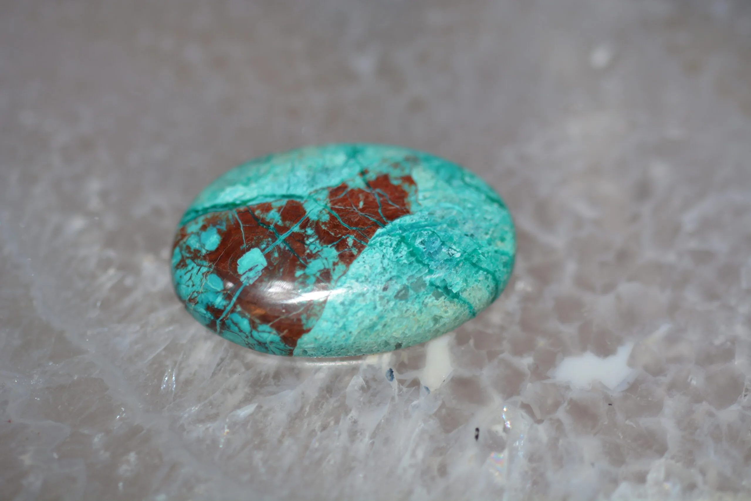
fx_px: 3286
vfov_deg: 8.7
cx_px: 376
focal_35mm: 158
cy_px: 250
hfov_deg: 13.0
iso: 200
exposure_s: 1/60
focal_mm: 105
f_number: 4.2
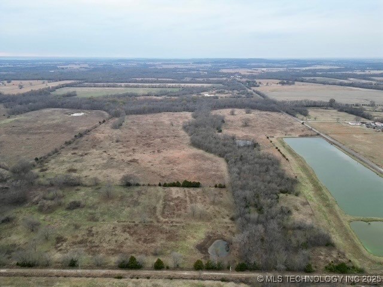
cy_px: 144
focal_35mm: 24
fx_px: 266
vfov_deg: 56.8
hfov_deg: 71.6
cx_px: 192
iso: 100
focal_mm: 6.72
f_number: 1.7
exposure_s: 1/90
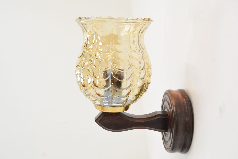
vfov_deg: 31.9
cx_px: 119
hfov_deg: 46.4
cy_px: 80
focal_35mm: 42
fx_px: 278
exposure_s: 1/160
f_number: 6.3
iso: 1600
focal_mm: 28
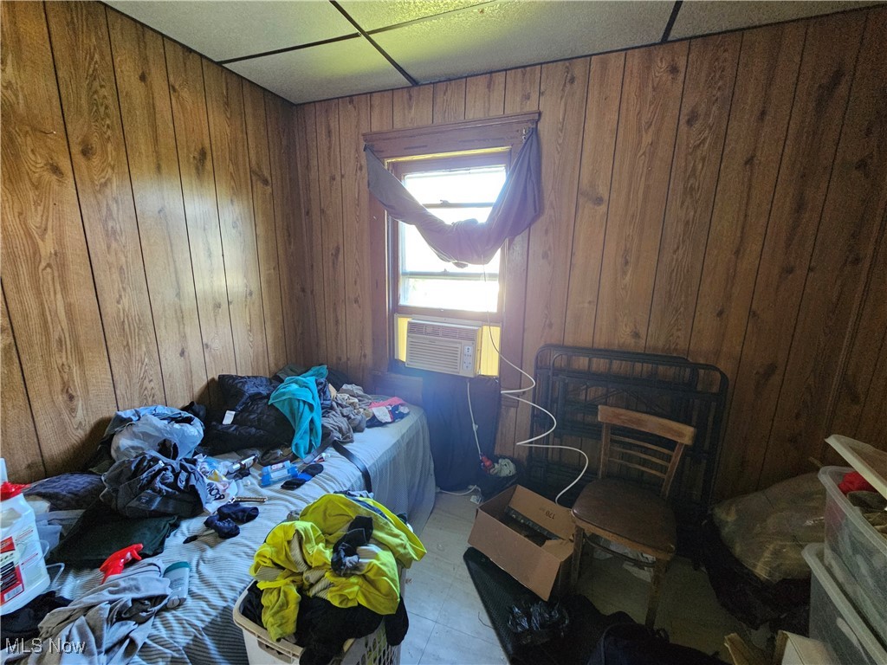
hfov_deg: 106.2
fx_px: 333
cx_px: 444
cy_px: 332
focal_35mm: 13
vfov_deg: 89.9
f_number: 2.2
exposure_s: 1/30
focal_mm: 2.2
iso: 640
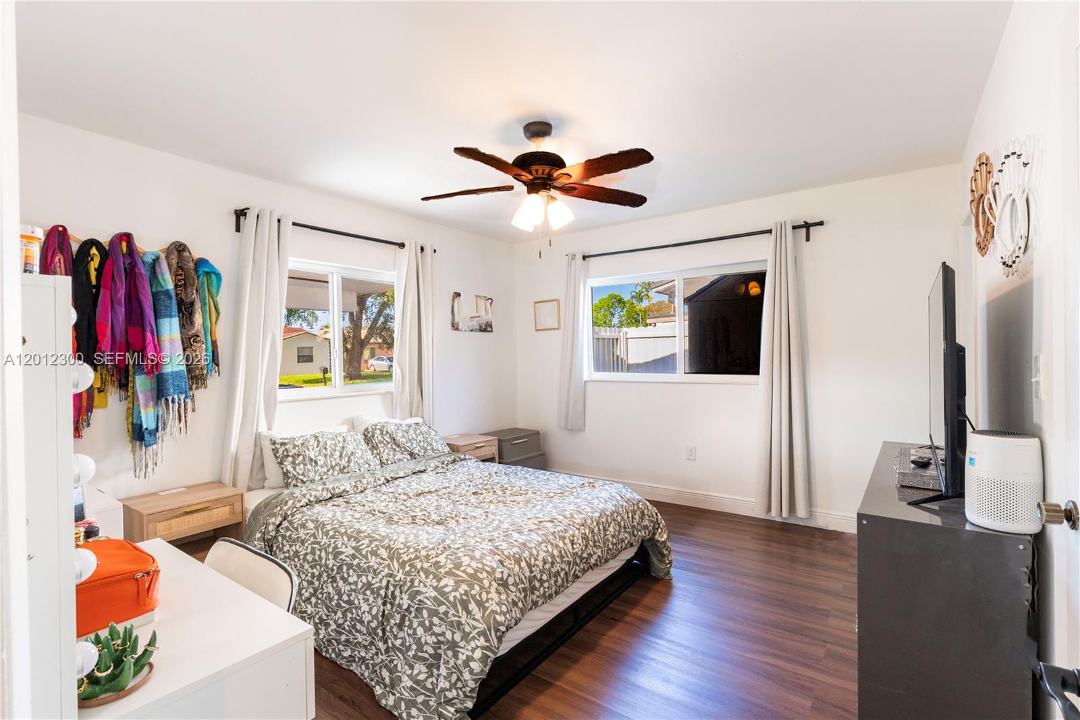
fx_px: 495
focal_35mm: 16
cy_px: 360
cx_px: 540
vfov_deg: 72.0
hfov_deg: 95.0
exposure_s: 1/6
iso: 250
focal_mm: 11
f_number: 7.1
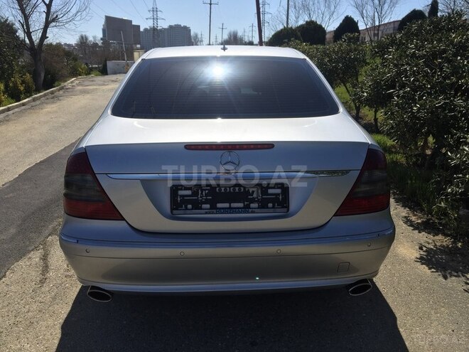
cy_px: 176
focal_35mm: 29
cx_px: 234
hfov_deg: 61.7
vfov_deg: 48.2
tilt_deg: -14.8
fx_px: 393
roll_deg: -2.4
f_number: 2.2
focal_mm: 4.15
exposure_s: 1/3049
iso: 32
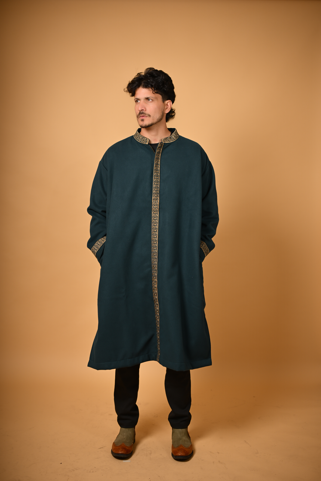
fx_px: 669
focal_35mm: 50
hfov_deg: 27.0
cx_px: 160
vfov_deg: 39.6
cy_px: 240
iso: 160
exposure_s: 1/1000
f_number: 2.2
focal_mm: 50
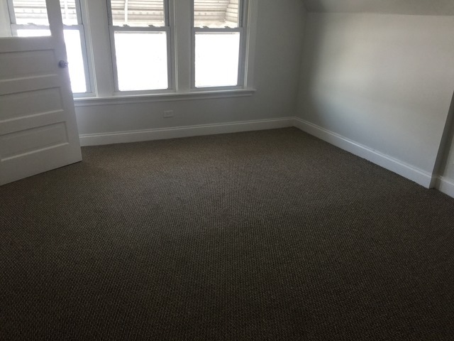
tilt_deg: -20.9
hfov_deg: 61.7
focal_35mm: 29
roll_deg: -2.6
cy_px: 170
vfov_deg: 48.2
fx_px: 380
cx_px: 227
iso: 32
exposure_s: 1/40
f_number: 2.2
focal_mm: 4.15
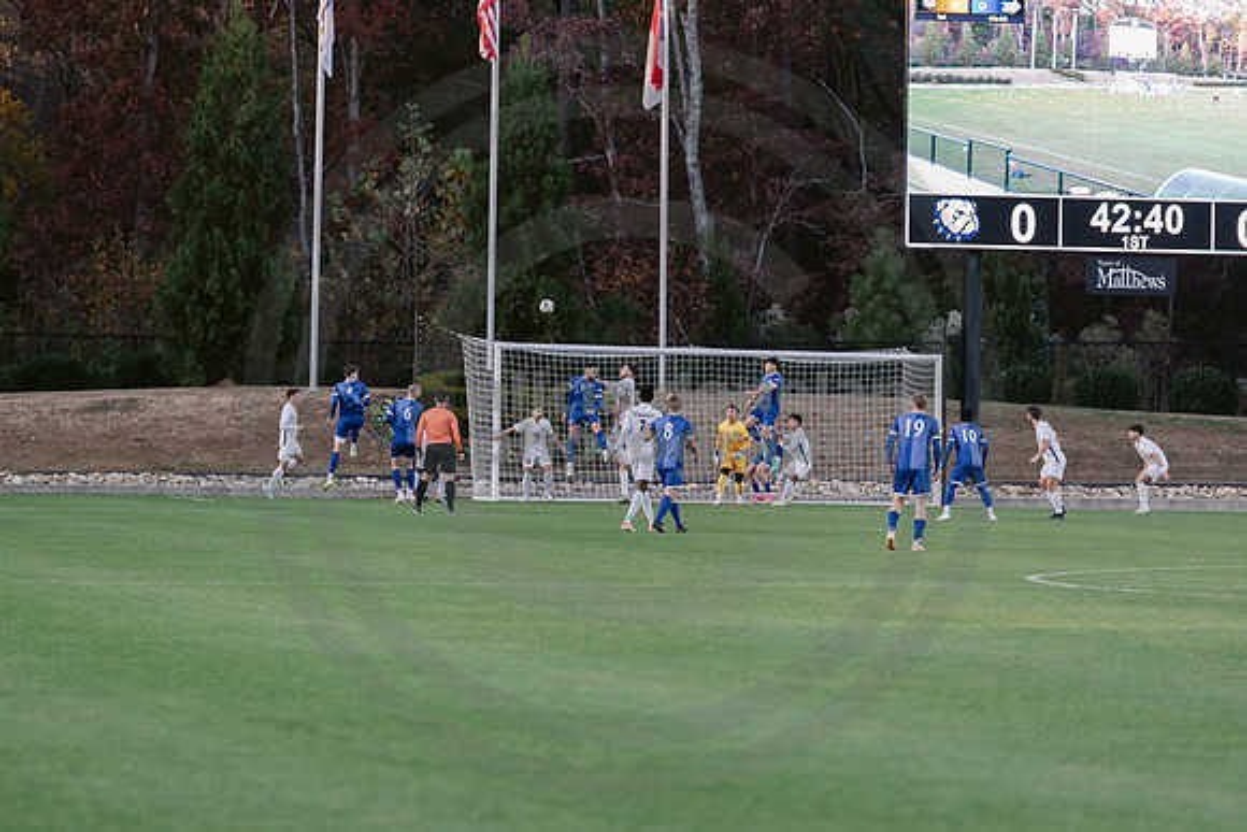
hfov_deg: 10.3
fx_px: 6929
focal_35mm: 200
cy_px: 416
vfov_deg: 6.9
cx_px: 624
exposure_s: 1/1250
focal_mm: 200
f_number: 3.5
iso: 1250
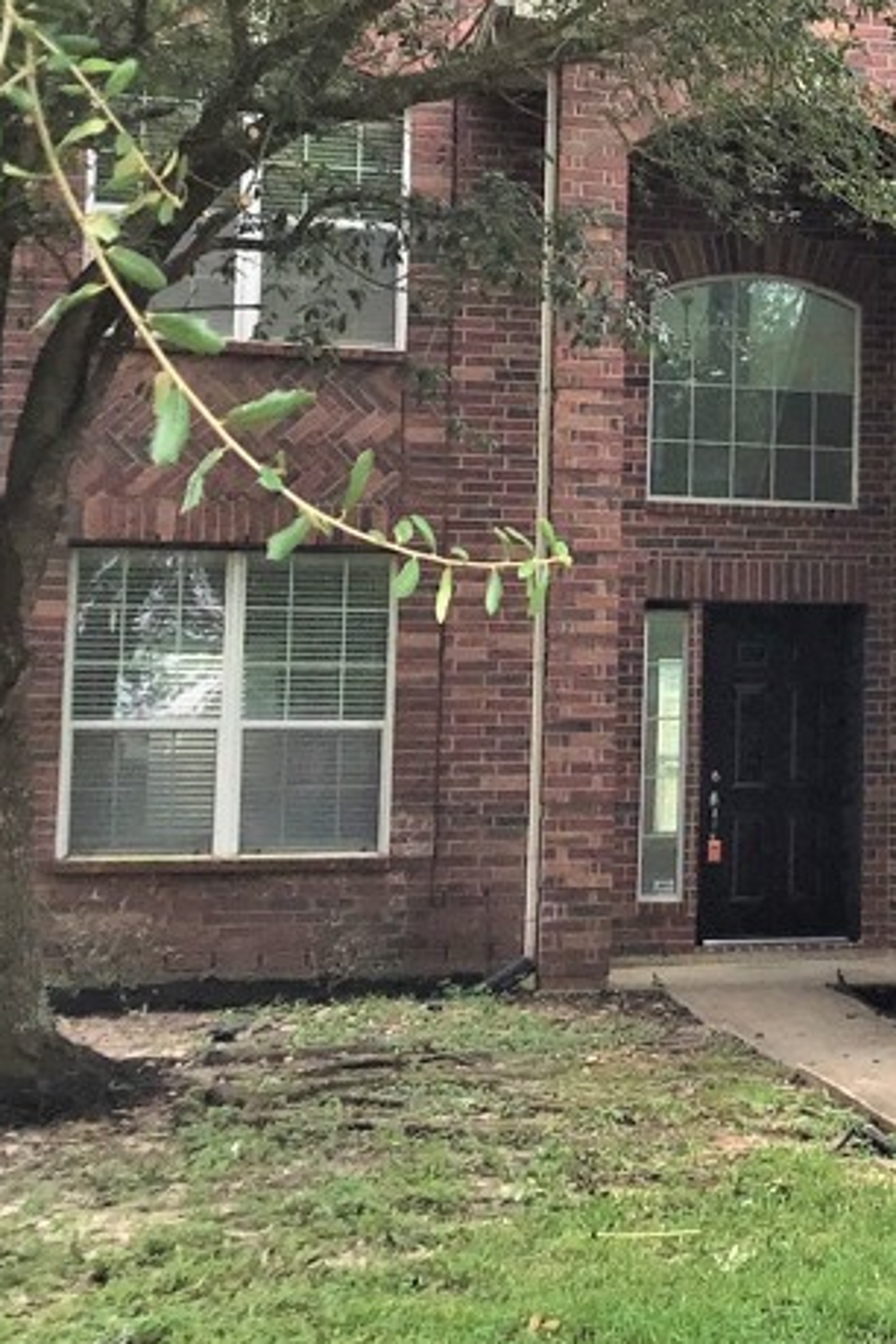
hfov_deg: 17.7
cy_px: 498
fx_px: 2688
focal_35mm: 72
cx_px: 1186
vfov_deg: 28.0
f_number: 2.4
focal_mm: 3.3
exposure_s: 1/275
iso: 25
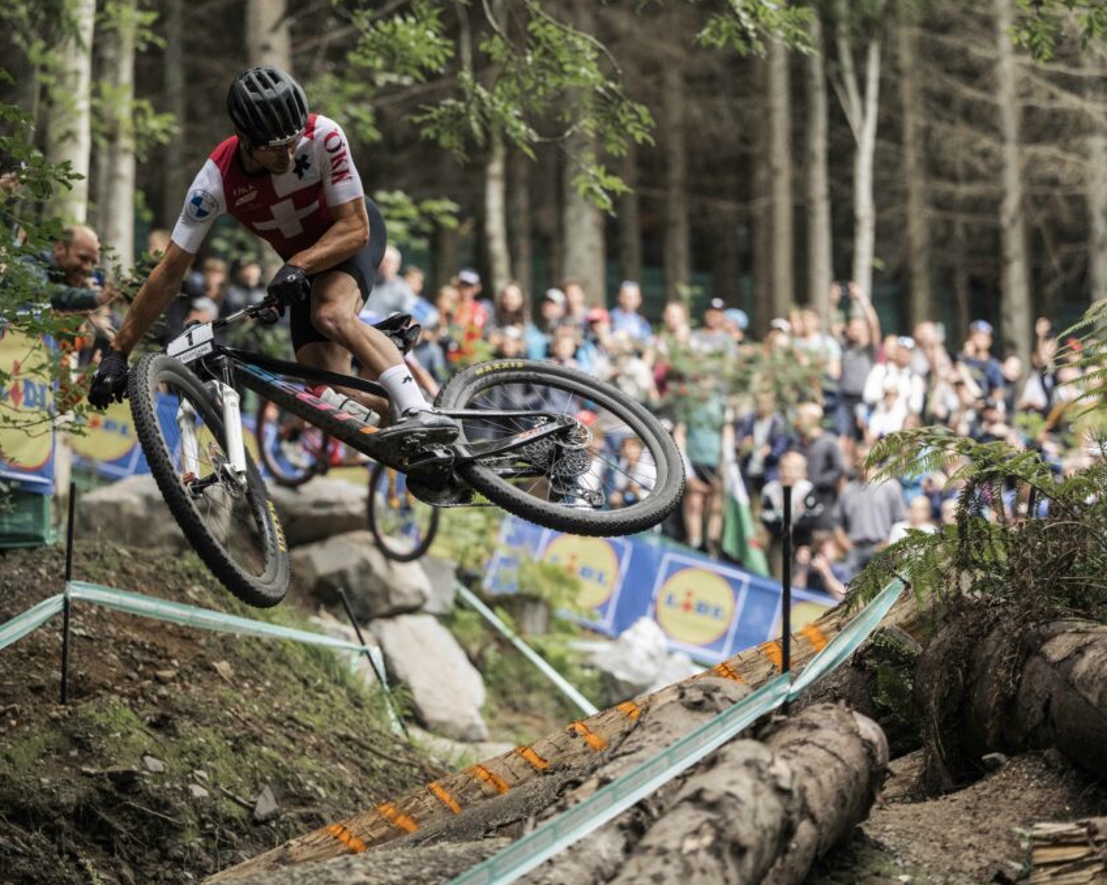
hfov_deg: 16.2
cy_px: 441
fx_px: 3898
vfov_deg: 13.0
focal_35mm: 119
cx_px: 577
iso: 1250
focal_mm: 105
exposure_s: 1/1600
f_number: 2.8
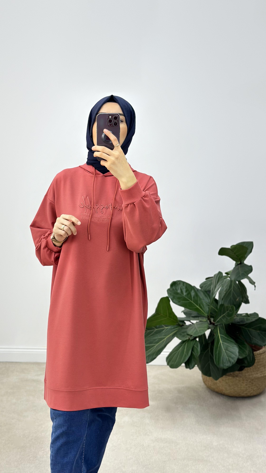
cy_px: 235
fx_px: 664
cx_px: 100
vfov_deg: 39.2
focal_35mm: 53
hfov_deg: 22.6
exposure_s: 1/169
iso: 64
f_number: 1.78
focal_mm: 6.86
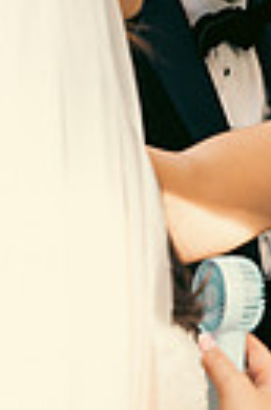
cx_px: 605
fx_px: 2441
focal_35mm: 215
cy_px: -178
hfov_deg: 6.1
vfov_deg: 9.4
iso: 250
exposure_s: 1/200
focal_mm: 48
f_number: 3.5
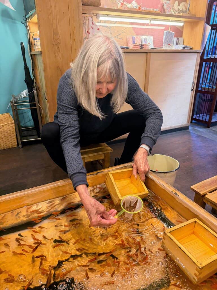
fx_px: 201
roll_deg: -0.1
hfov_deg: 56.8
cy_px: 145
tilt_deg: -24.6
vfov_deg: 71.6
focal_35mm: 24
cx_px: 108
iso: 200
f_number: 1.78
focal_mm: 6.76
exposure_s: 1/100
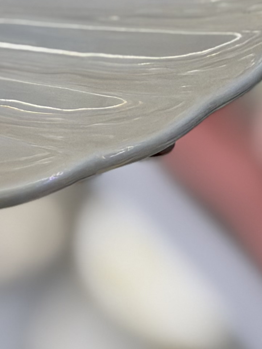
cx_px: -90
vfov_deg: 9.5
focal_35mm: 201
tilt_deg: -33.1
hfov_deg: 7.3
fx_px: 2029
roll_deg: -3.9
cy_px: -231
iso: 64
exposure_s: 1/513
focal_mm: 6.76
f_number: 1.78
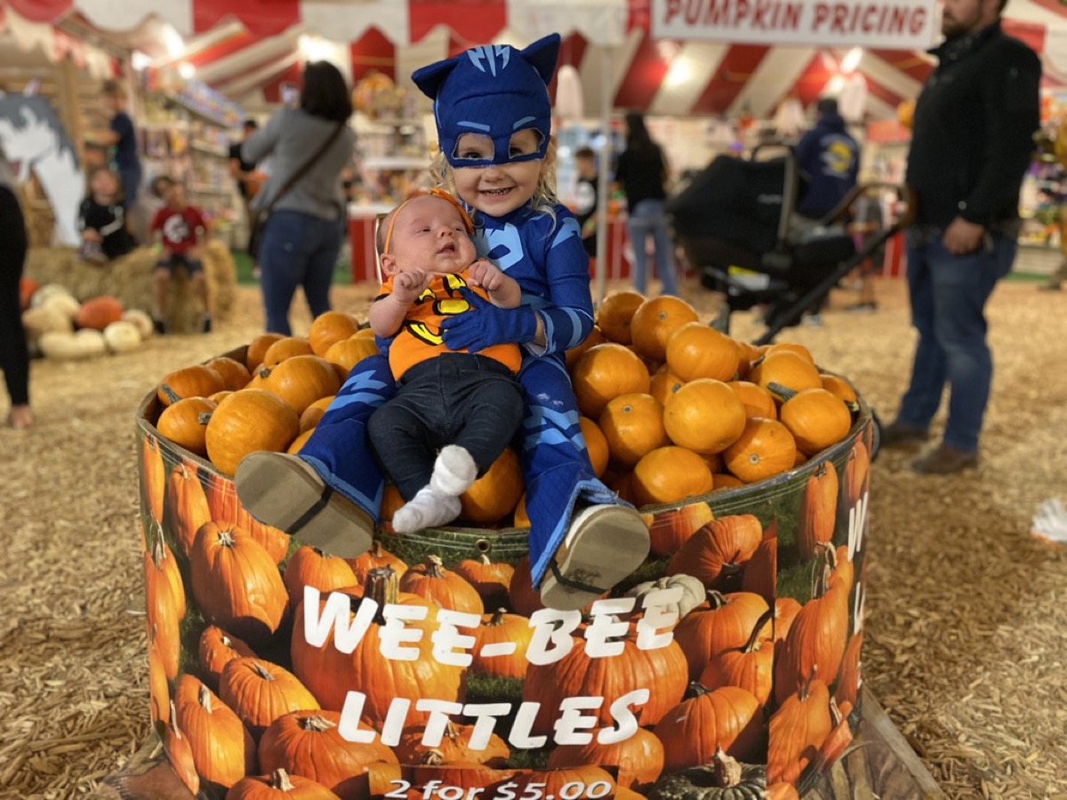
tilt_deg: -12.6
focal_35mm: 26
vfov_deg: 53.1
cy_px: 400
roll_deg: +0.3
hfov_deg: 67.3
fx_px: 801
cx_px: 534
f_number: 1.8
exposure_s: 1/40
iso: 500
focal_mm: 4.25
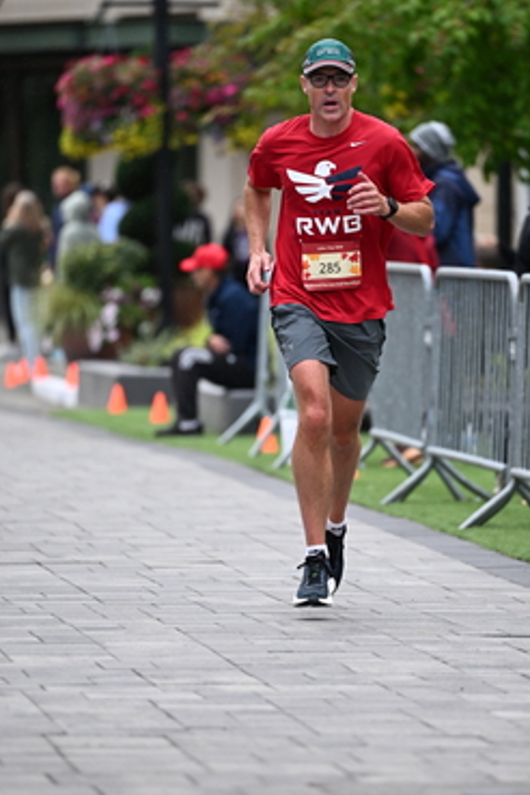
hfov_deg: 4.6
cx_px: 311
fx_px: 6580
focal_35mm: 298
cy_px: 403
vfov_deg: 6.9
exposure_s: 1/2500
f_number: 2.8
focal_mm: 200
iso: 1250
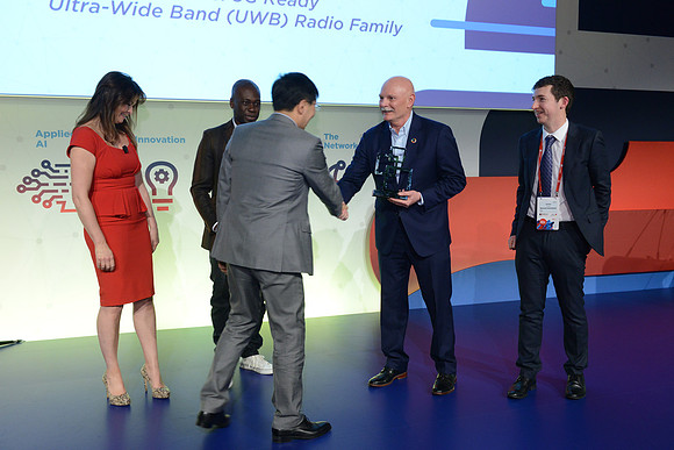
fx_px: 599
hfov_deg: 58.7
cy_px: 225
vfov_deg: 41.1
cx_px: 337
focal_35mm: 32
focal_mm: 32
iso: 2500
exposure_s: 1/100
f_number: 6.3
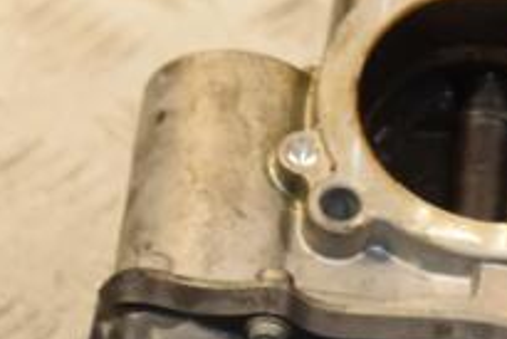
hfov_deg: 5.9
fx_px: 4947
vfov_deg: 3.9
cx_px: 455
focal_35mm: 351
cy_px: 171
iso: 800
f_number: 6.3
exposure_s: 1/200
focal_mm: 80
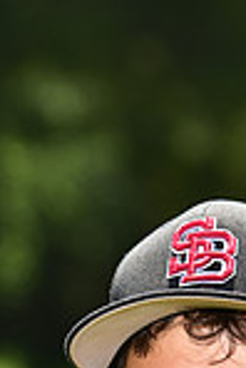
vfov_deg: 3.5
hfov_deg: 2.3
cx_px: 220
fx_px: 6012
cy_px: 709
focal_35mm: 588
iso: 100
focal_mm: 150
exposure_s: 1/250
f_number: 5
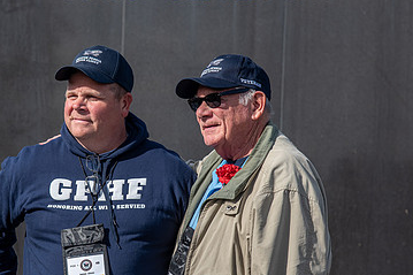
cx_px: 130
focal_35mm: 139
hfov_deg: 14.7
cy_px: 165
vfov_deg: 9.9
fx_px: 1594
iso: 250
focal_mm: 86
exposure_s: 1/1250
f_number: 5.6
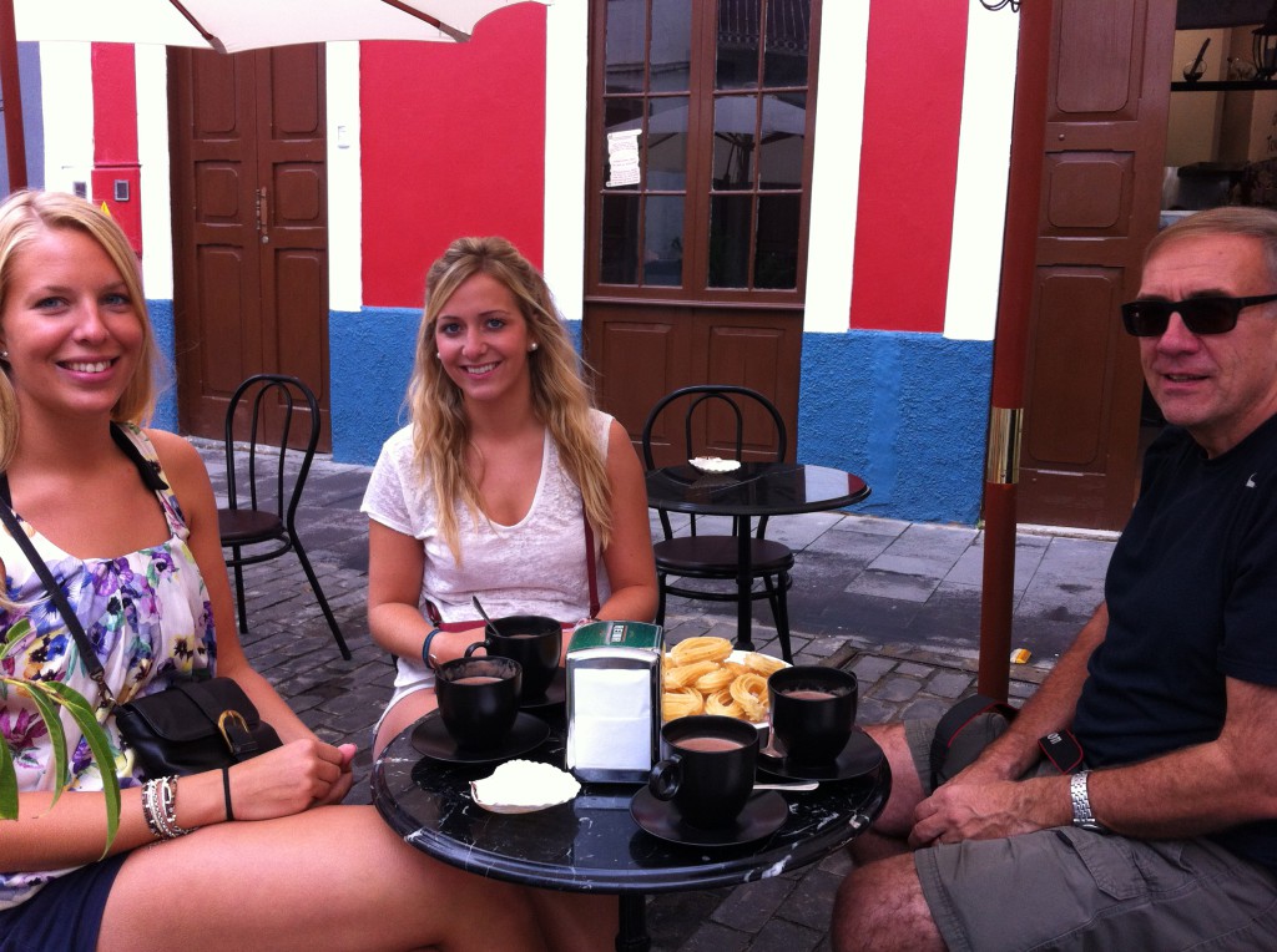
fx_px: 1289
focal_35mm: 35
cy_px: 476
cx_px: 638
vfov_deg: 40.6
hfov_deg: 52.7
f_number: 2.8
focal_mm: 3.85
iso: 100
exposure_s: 1/120
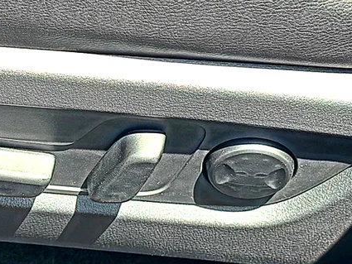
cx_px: 99
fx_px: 1038
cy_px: 125
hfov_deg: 19.2
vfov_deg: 14.5
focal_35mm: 102
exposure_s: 1/443
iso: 64
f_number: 1.78
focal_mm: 6.86
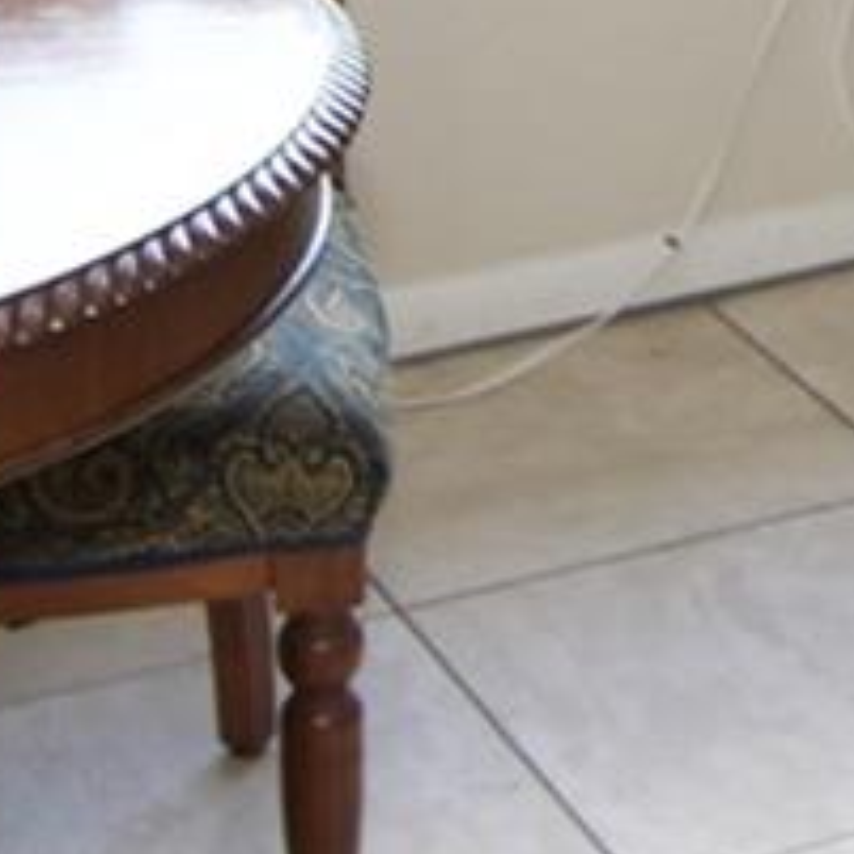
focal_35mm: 142
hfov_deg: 12.0
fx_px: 3963
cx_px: 1092
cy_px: -807
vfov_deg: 11.2
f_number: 4
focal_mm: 14
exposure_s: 1/60
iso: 200
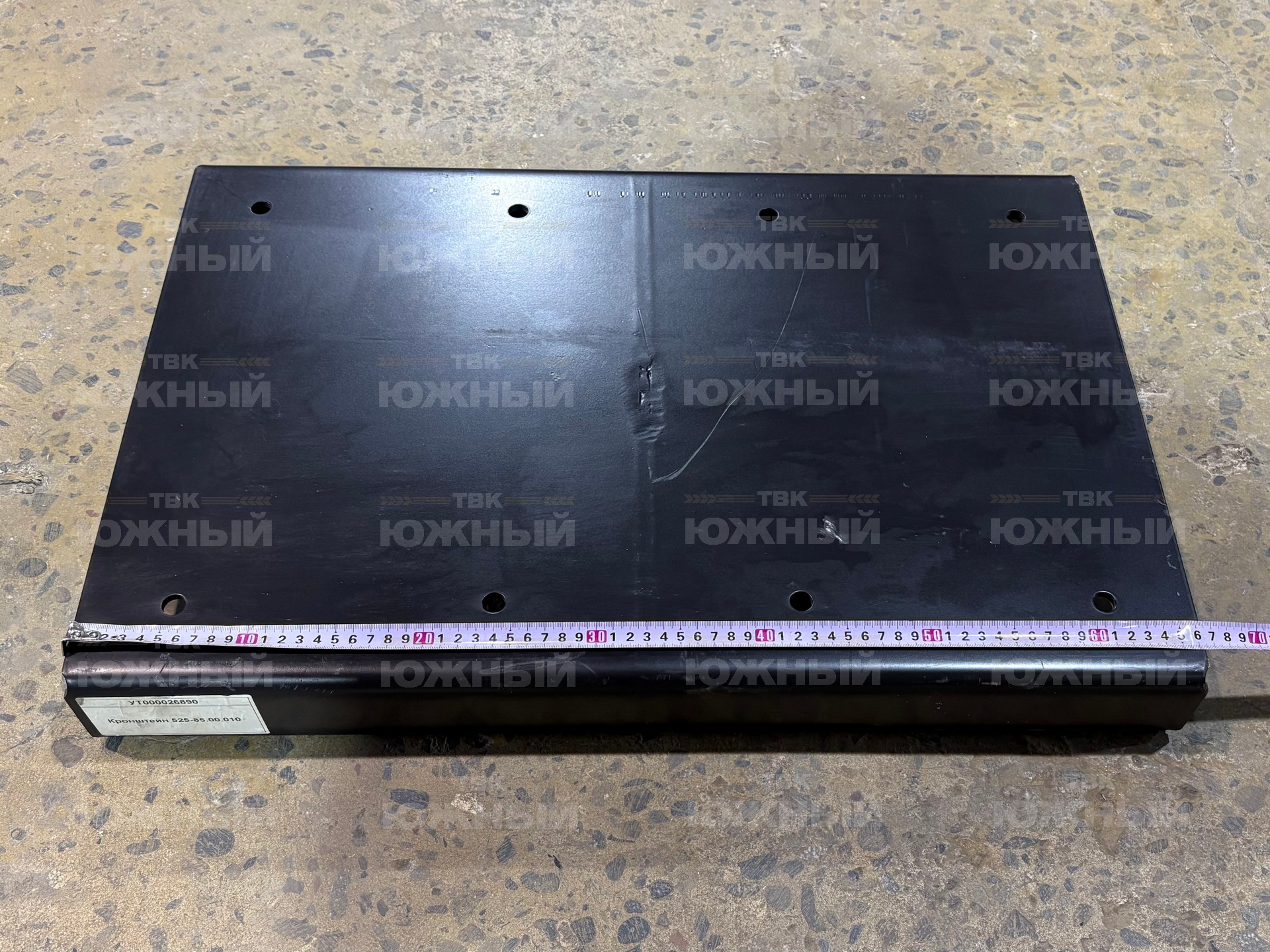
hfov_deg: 67.3
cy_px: 476
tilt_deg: -53.2
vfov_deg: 53.1
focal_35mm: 26
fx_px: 954
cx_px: 635
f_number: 1.6
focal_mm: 5.96
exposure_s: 1/50
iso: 160
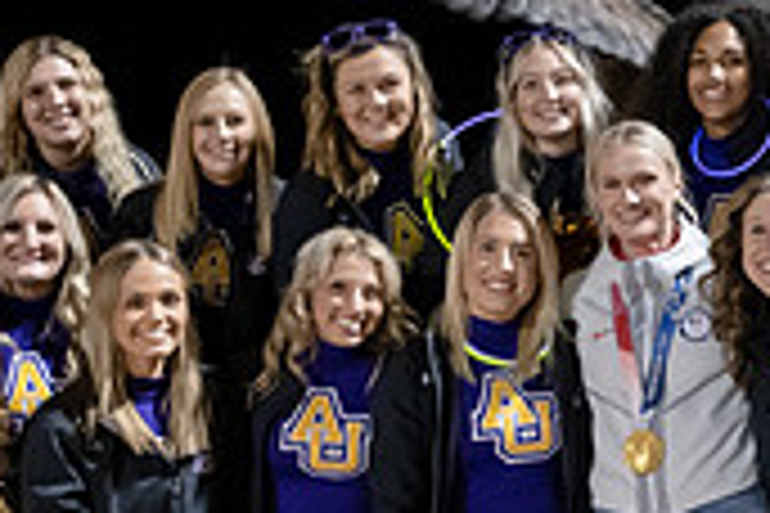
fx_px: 2181
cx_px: 648
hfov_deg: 19.7
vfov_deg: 13.3
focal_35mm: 102
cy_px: 466
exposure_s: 1/80
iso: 4000
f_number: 3.5
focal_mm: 30
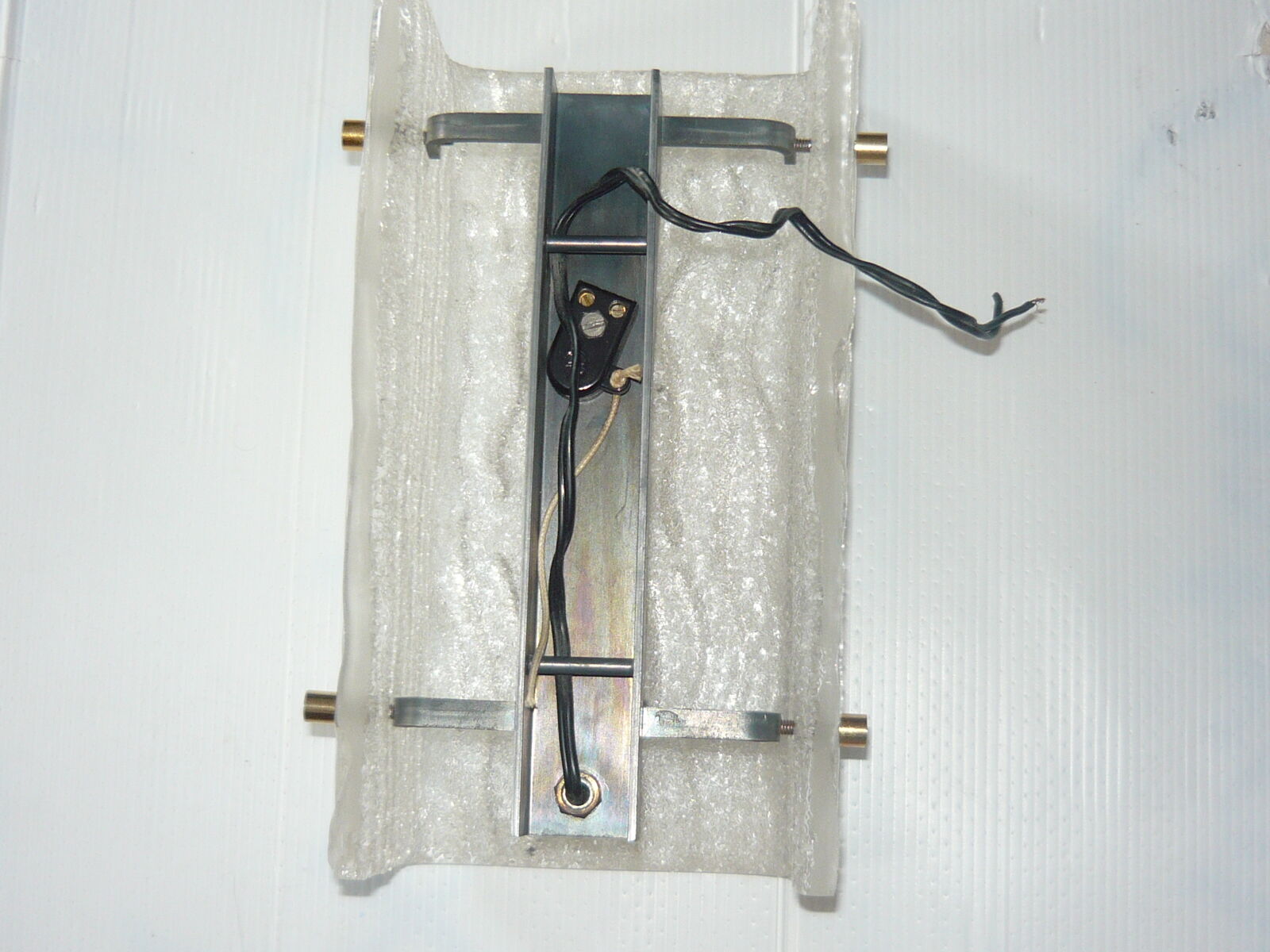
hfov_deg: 38.2
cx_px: 635
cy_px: 476
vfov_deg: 29.1
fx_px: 1834
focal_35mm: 50
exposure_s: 1/30
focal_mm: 5.5
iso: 100
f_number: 2.8
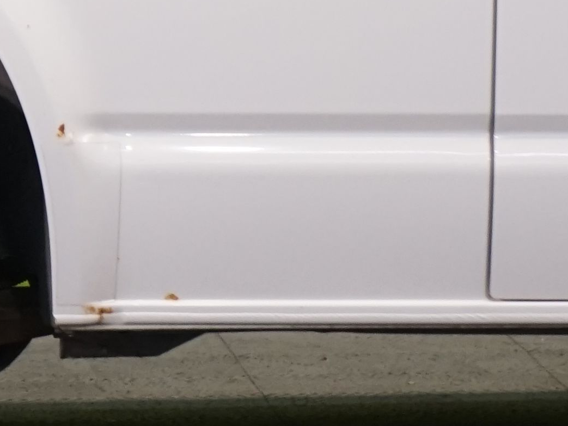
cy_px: -285
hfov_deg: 5.1
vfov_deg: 3.8
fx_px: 6352
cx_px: -91
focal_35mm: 387
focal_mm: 70
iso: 1250
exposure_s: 1/100
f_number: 5.6
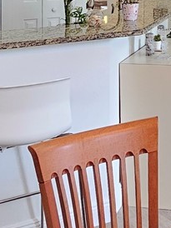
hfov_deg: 18.7
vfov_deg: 23.3
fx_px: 501
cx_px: 180
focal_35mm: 76
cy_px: -54
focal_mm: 2.2
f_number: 2.2
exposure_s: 1/60
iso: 250
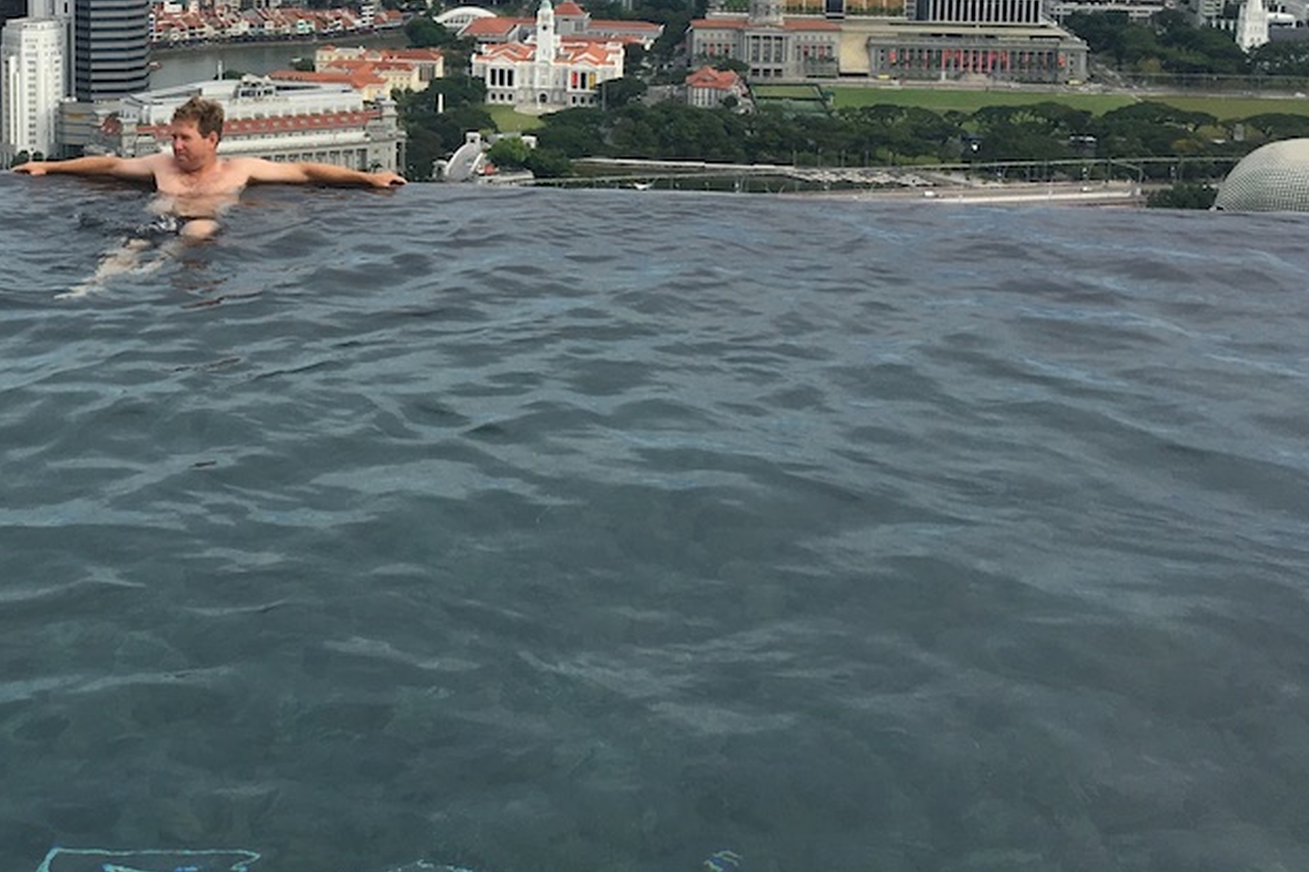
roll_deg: -0.4
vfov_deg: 22.5
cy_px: 15
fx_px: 2109
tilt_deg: -7.0
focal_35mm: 58
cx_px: 245
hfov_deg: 33.4
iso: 25
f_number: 2.2
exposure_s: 1/1326
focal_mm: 4.15
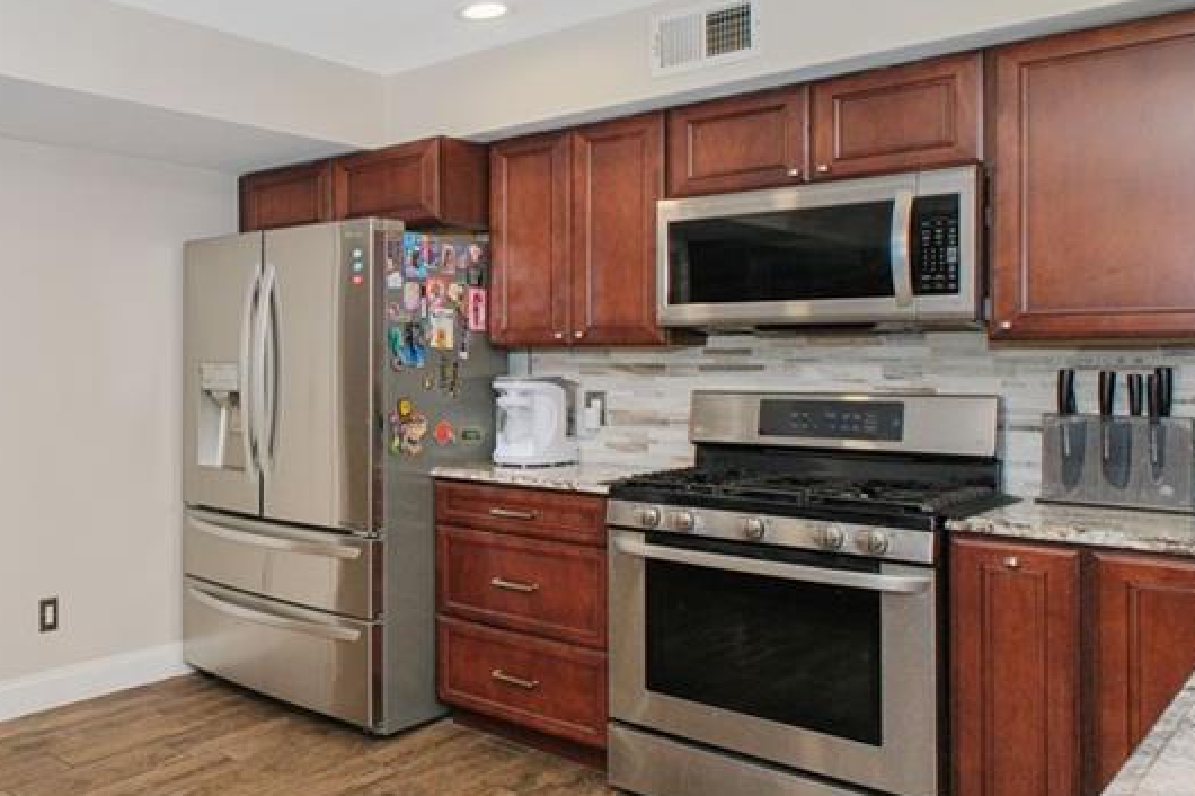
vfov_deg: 44.8
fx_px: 962
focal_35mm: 29
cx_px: 74
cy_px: 350
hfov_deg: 53.8
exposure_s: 1/60
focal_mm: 10
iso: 1000
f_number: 8
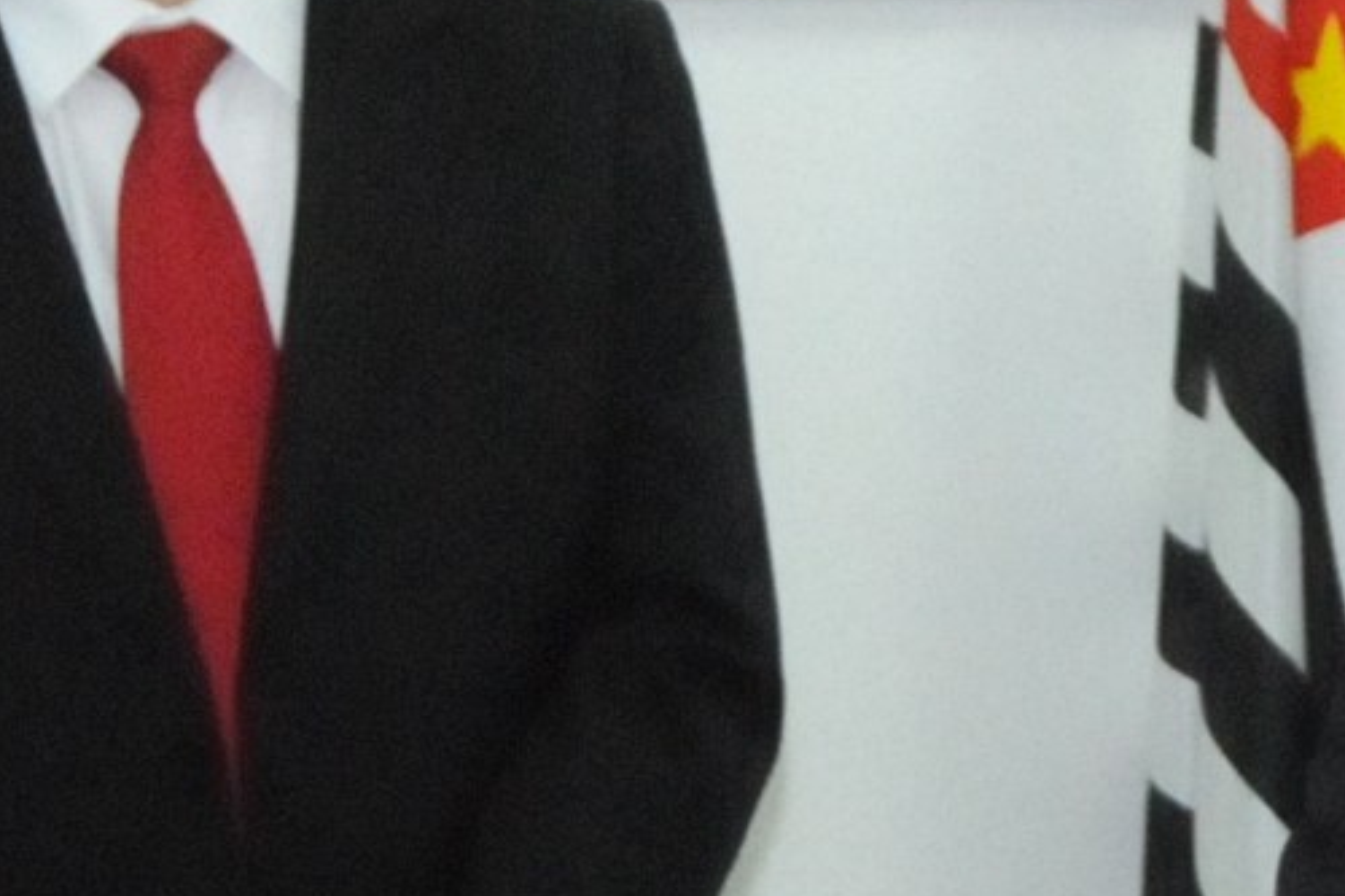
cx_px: 2120
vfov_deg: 8.2
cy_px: 285
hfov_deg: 11.7
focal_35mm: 167
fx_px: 6237
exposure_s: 1/200
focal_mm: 26
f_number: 4.5
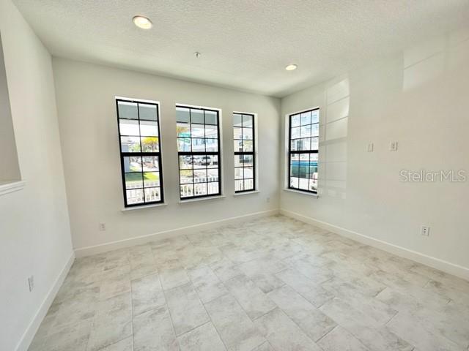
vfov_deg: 85.7
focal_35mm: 14
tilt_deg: -5.4
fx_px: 190
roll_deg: +0.3
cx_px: 234
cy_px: 176
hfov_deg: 102.1
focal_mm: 2.22
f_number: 2.2
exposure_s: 1/269
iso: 40
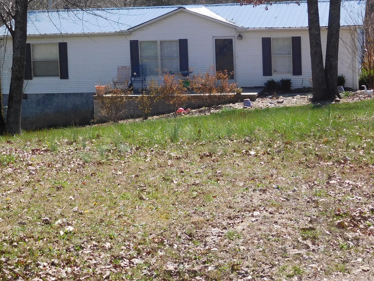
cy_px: 65
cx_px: 208
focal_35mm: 82
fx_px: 886
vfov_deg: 17.9
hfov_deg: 23.8
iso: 125
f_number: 4
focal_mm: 8
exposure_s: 1/640
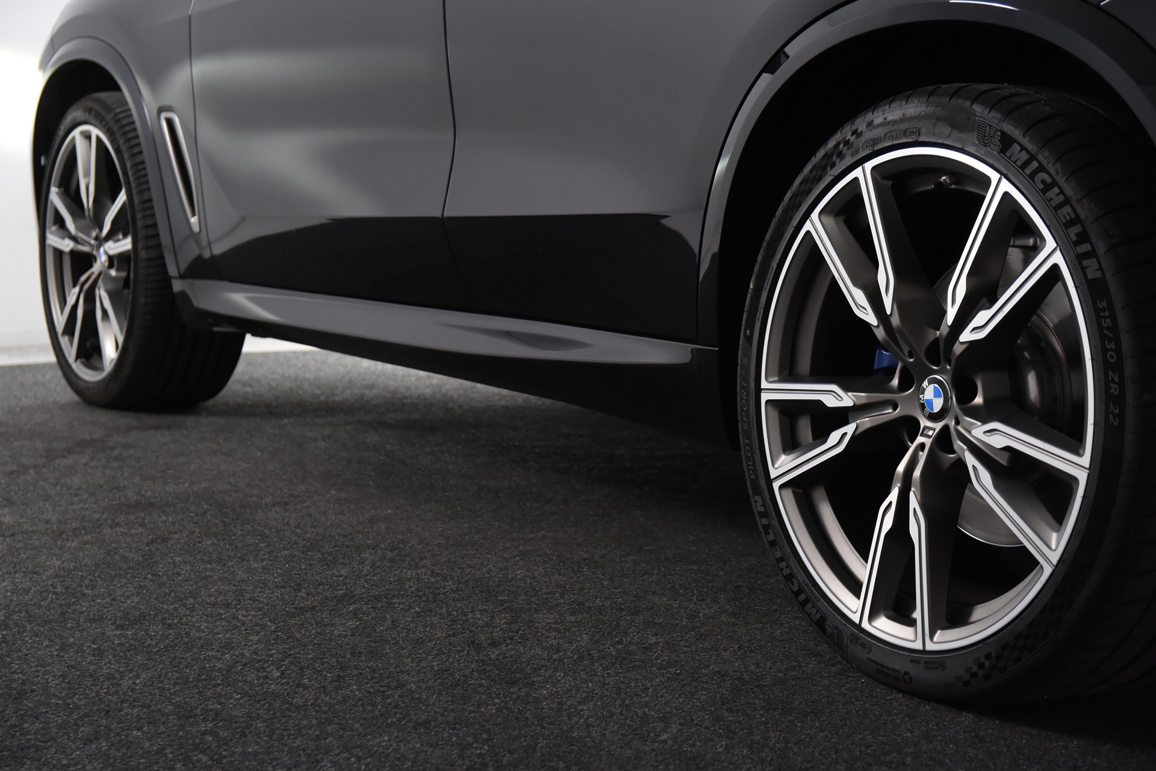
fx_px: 2167
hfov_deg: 29.9
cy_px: 386
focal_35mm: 68
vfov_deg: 20.2
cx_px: 578
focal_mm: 45
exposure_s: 1/100
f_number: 5
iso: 1600
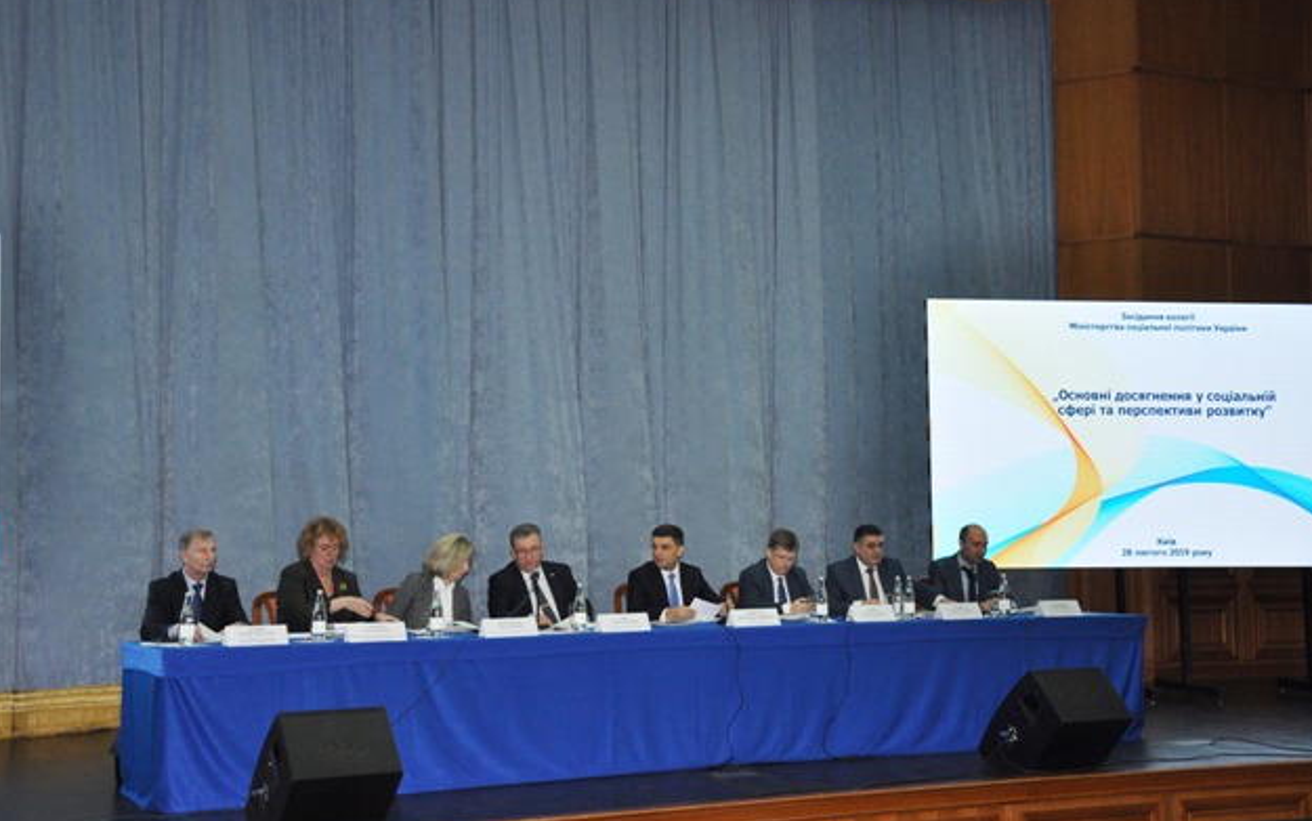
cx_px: 655
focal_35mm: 50
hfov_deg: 40.3
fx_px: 1788
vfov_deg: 25.8
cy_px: 383
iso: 800
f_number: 4.2
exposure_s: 1/60
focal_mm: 32
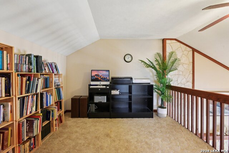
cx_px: 114
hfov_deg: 96.7
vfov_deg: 73.8
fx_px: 102
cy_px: 76
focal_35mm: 16
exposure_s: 1/15
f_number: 8
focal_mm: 16
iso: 8000
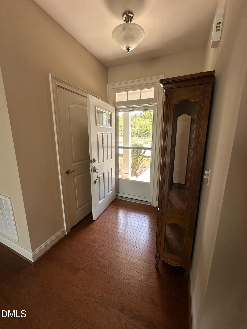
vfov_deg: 102.1
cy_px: 164
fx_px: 133
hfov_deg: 85.7
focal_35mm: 14
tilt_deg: -11.1
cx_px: 124
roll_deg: -1.2
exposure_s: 1/99
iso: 40
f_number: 2.2
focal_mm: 2.22
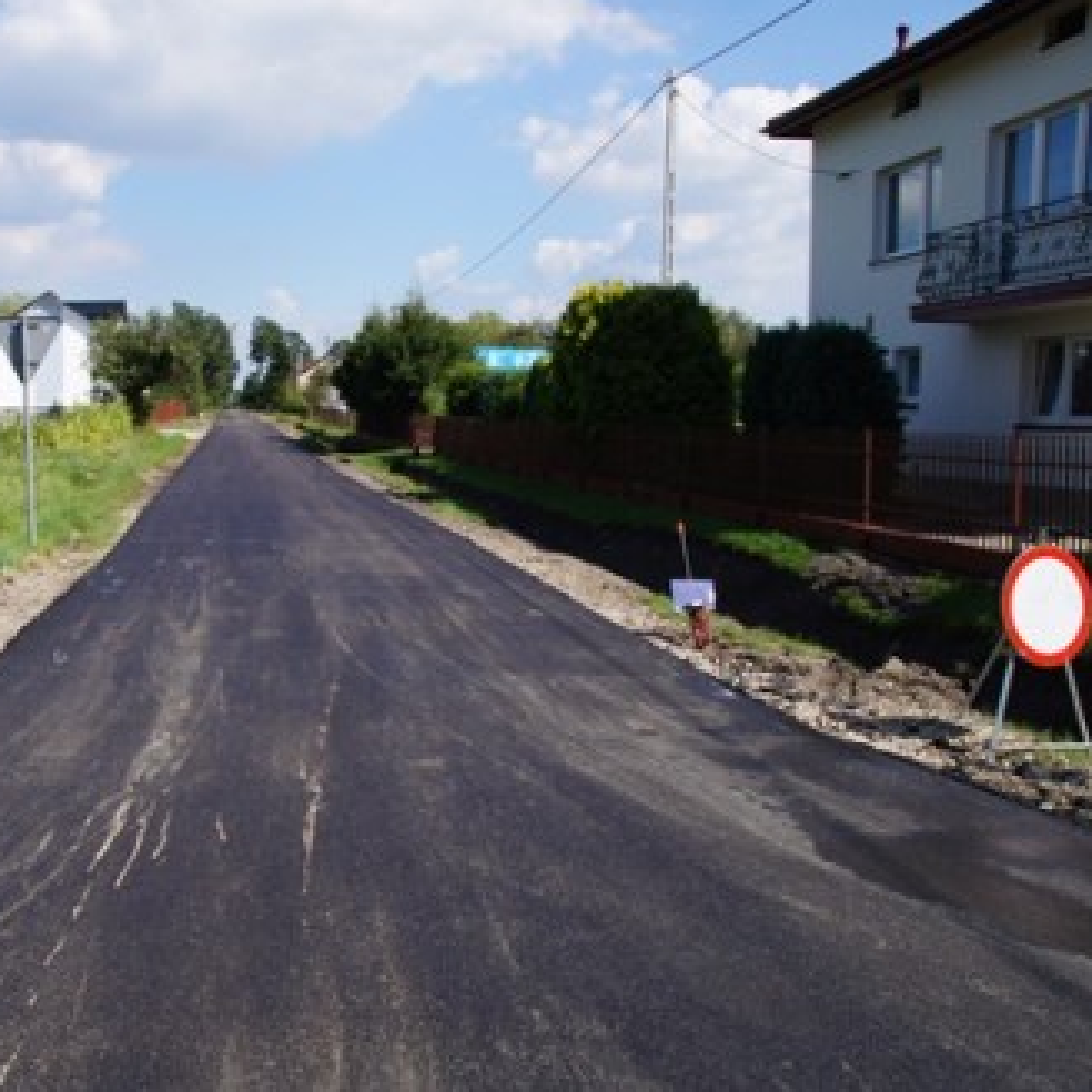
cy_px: 541
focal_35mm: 35
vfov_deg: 47.2
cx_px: 336
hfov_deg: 46.2
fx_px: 1249
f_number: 13
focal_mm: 18
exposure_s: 1/100
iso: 100
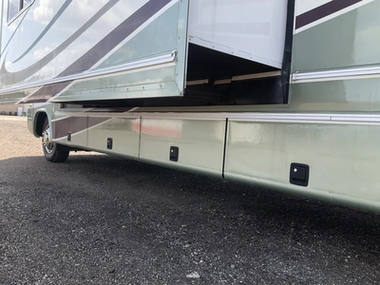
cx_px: 190
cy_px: 142
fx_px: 318
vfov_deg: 48.2
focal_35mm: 29
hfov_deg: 61.7
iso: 25
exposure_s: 1/514
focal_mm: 3
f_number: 1.8
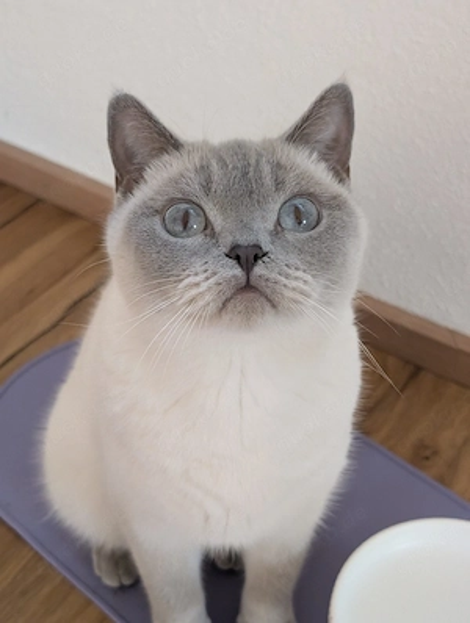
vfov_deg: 38.8
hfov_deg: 29.8
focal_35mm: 49
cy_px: 312
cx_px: 235
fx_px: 884
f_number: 1.68
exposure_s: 1/167
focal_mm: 6.9
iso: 780
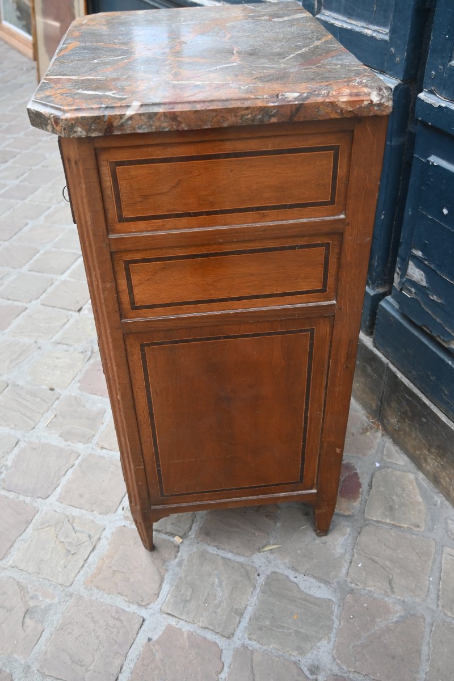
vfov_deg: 57.2
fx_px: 624
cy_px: 340
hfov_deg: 40.0
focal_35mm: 33
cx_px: 227
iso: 360
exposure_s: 1/250
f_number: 4
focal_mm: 22
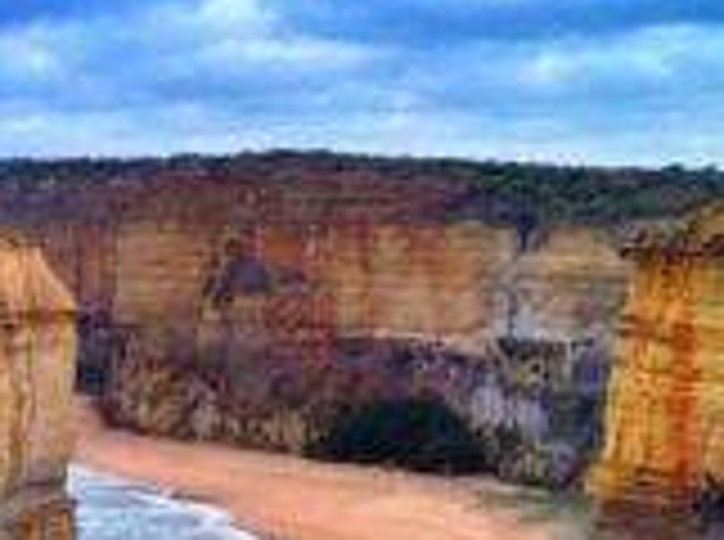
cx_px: -157
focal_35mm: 109
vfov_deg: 13.3
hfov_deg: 17.2
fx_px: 2275
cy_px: 565
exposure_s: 1/2208
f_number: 2.4
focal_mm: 4.28
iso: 50
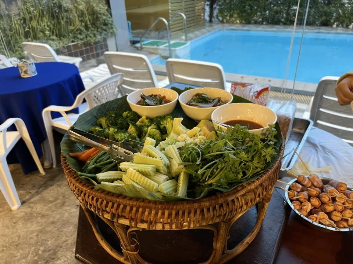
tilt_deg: -29.6
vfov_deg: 53.1
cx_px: 176
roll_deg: +3.1
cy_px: 132
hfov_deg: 67.3
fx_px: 265
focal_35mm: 26
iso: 500
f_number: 1.5
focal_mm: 5.7
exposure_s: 1/50
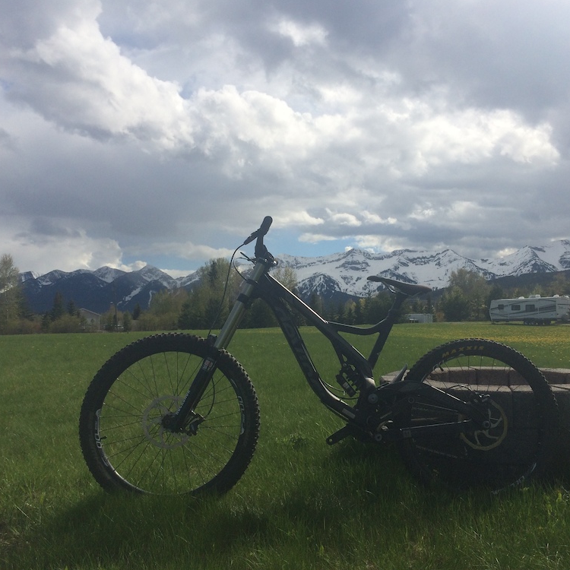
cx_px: 302
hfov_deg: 47.2
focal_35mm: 35
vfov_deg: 47.2
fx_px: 652
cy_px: 289
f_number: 2.2
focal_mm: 4.15
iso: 32
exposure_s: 1/4115
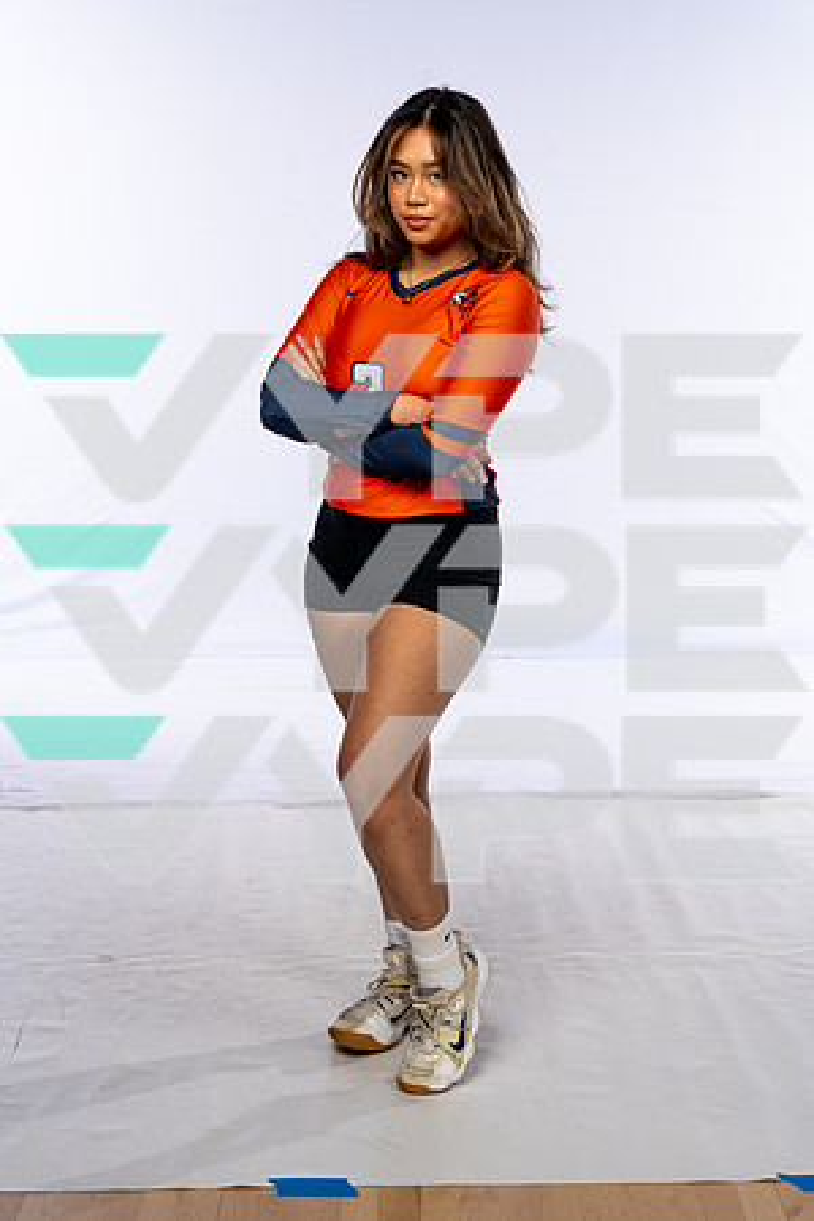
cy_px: 610
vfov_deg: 38.9
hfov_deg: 26.5
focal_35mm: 51
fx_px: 1730
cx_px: 407
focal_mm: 51
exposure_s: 1/250
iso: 200
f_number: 7.1
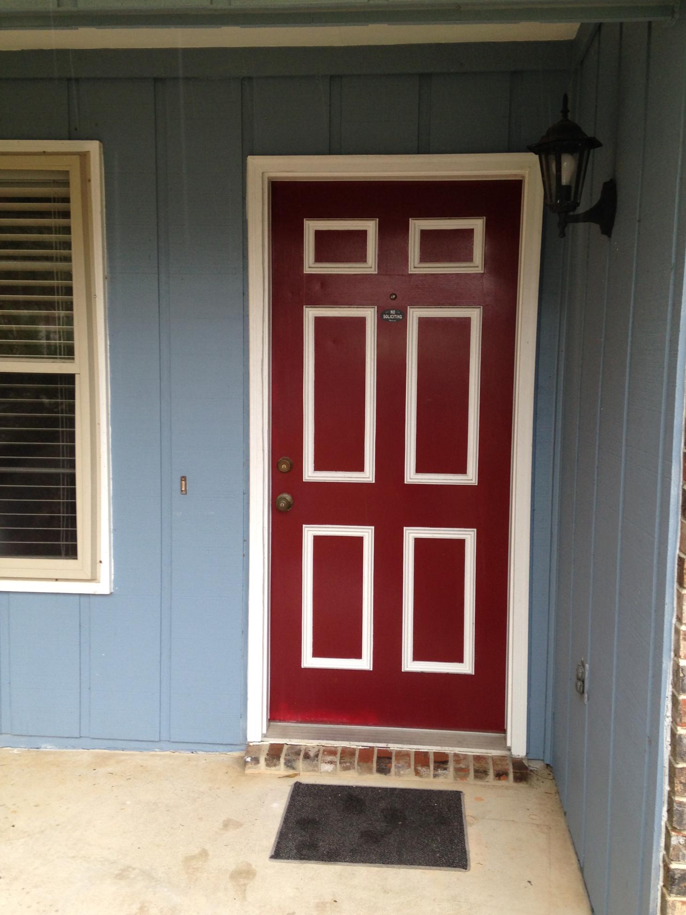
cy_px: 447
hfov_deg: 41.8
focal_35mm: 34
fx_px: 898
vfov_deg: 53.9
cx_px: 352
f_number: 2.4
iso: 64
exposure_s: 1/60
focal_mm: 4.12
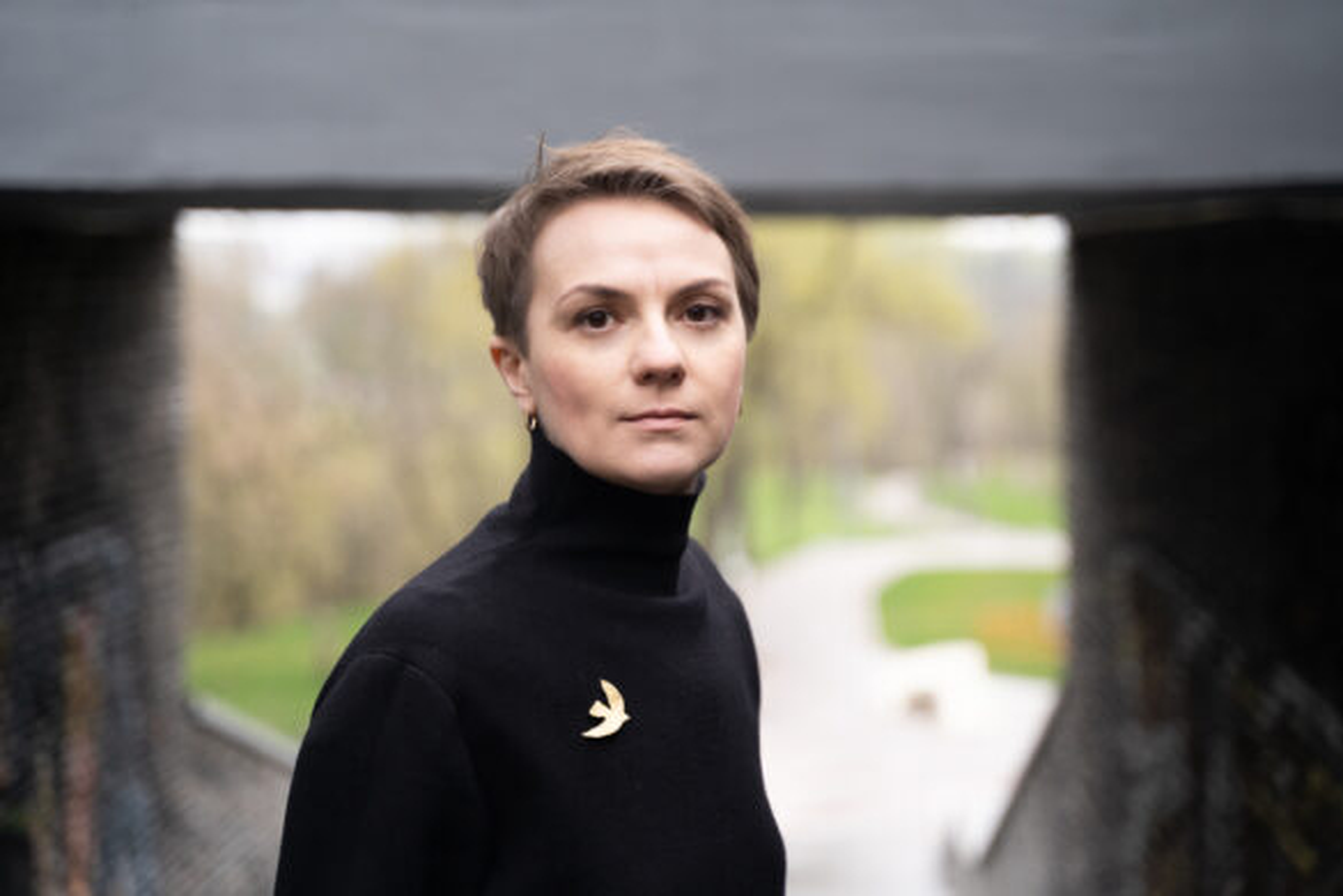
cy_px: 448
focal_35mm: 67
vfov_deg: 20.3
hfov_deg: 30.1
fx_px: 2499
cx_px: 672
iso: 320
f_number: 2.8
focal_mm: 67
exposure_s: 1/320
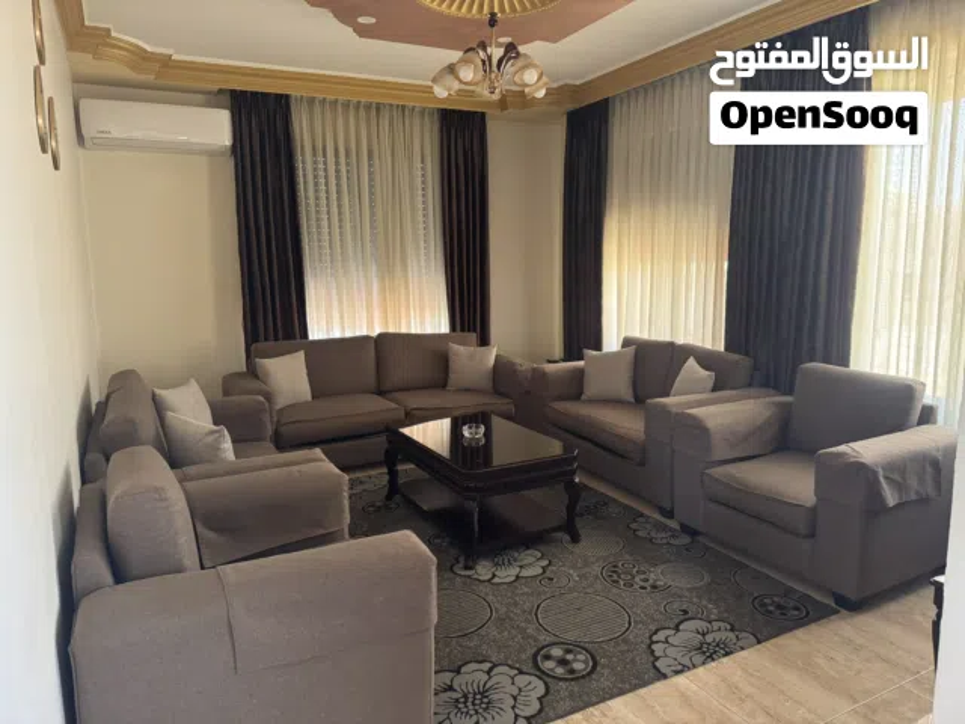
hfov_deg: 71.6
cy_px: 362
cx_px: 482
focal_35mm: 24
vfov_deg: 56.8
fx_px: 669
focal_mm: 6.76
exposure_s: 1/60
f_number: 1.78
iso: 800
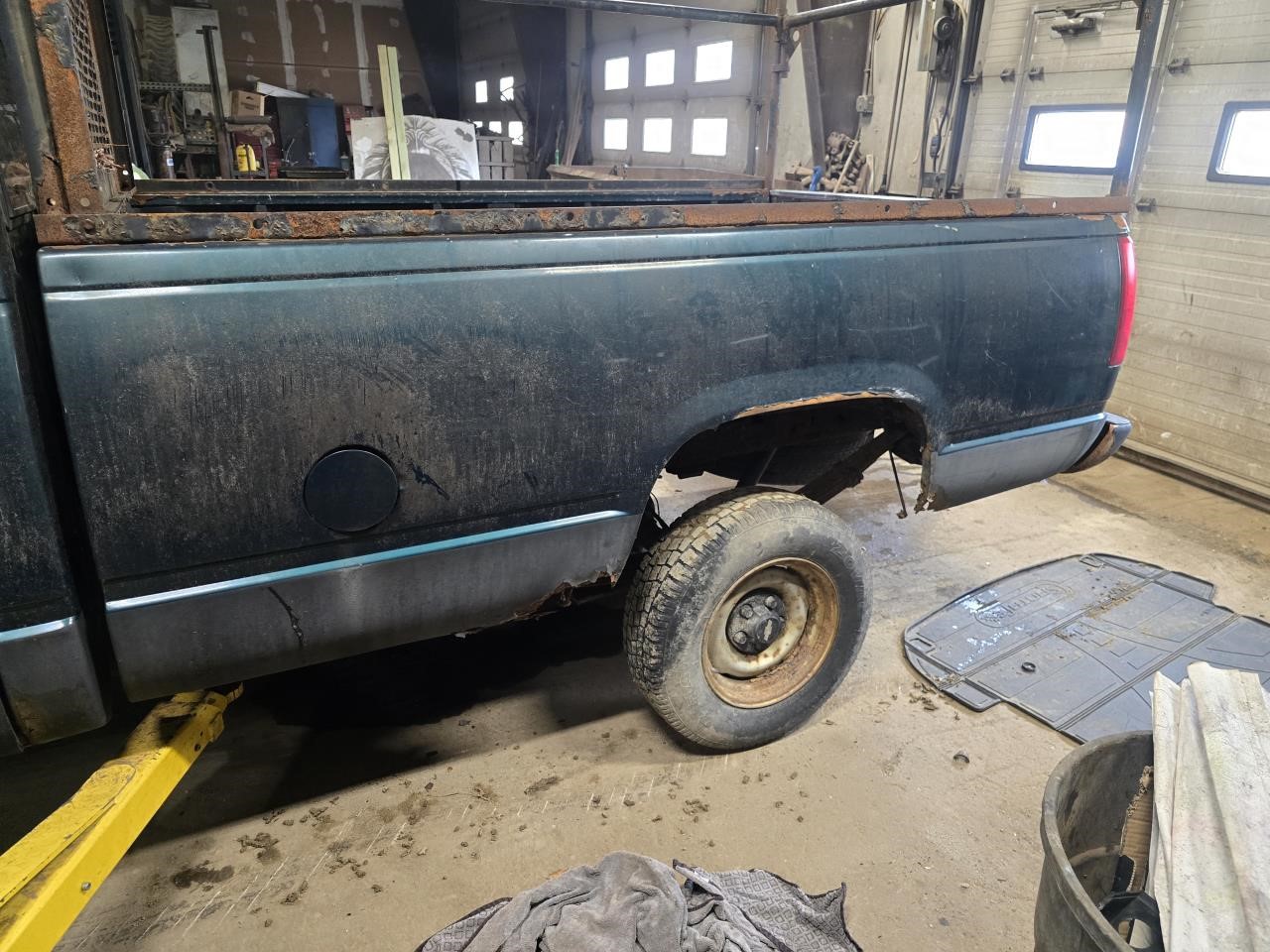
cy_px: 476
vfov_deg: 58.9
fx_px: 844
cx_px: 635
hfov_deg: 73.9
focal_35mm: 23
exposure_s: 1/120
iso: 640
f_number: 1.7
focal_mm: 6.3
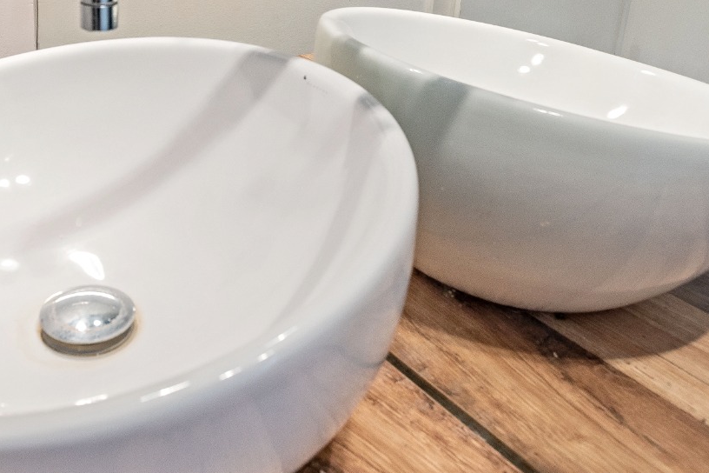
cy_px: 55
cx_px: 207
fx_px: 788
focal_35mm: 40
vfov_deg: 31.9
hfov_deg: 47.2
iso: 100
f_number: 5.6
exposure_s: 1/15
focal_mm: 17
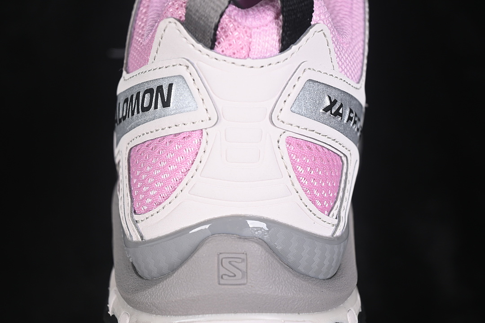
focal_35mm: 75
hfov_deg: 27.0
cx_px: 242
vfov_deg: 18.2
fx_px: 1010
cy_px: 162
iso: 160
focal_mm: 50
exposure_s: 1/80
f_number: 7.1
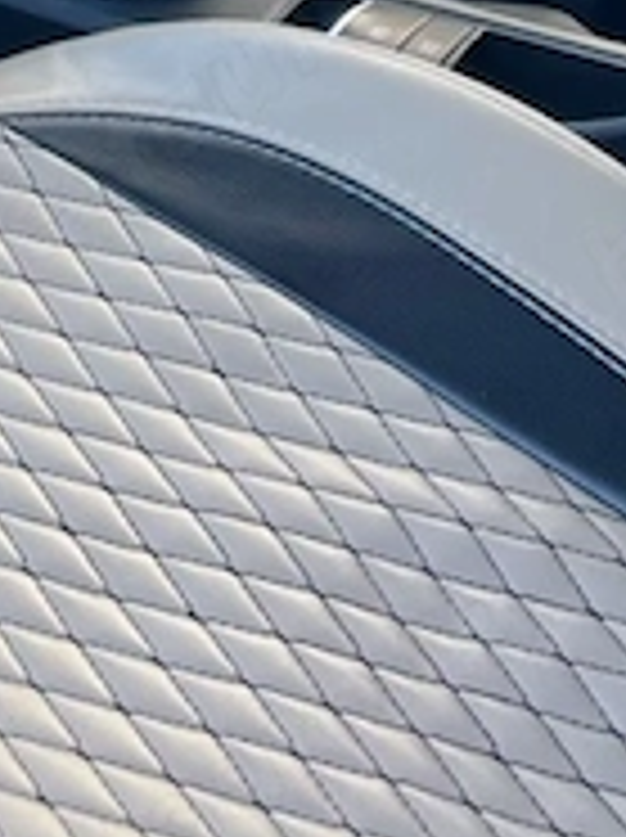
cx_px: -216
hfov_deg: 12.7
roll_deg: +1.6
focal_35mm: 112
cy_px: -495
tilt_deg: -24.2
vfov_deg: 15.8
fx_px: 2707
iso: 32
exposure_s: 1/144
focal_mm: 5.1
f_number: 1.6
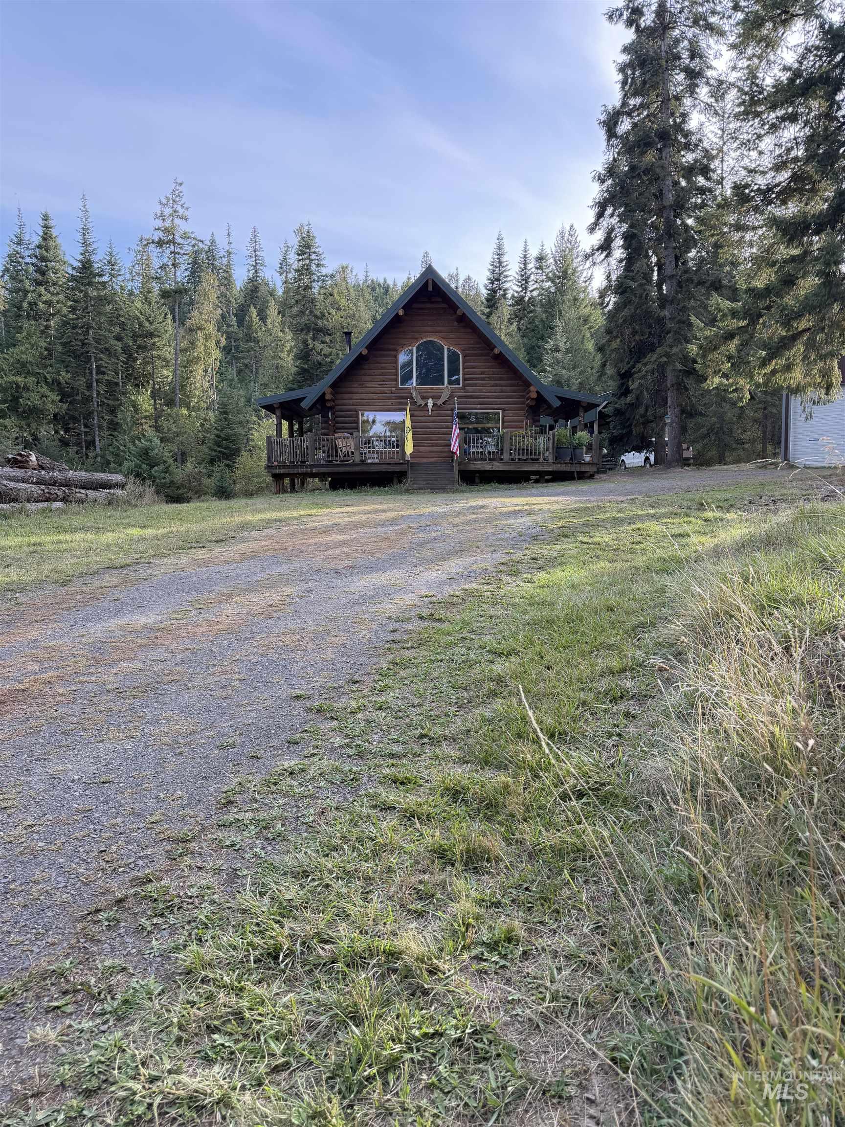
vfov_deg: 71.6
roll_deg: +0.1
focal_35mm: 24
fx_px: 781
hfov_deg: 56.8
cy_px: 564
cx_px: 422
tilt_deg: -5.5
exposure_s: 1/532
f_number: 1.78
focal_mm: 6.76
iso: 100
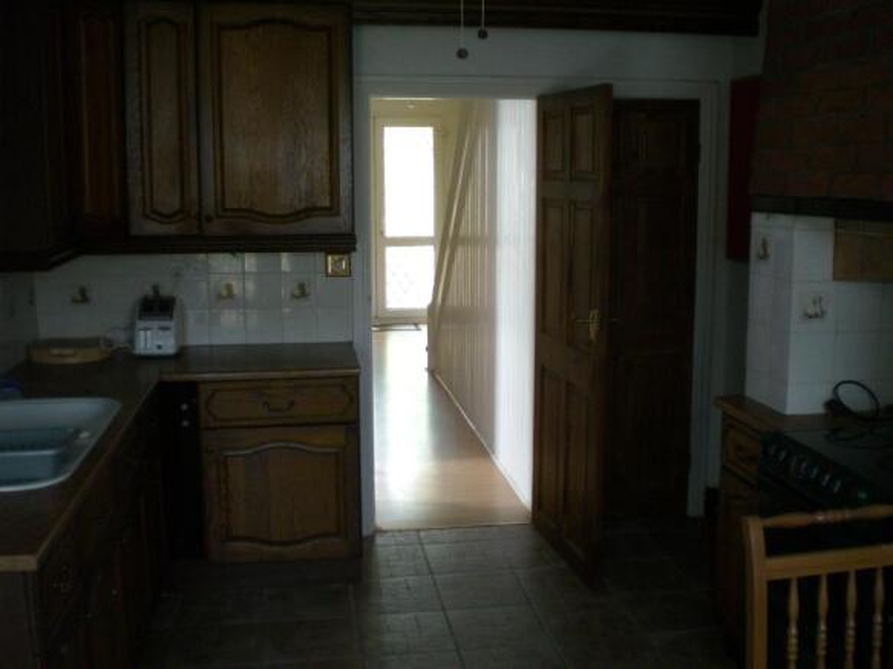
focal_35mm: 38
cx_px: 446
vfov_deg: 37.7
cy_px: 334
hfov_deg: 49.0
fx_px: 980
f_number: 3.1
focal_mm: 6.3
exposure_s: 1/50
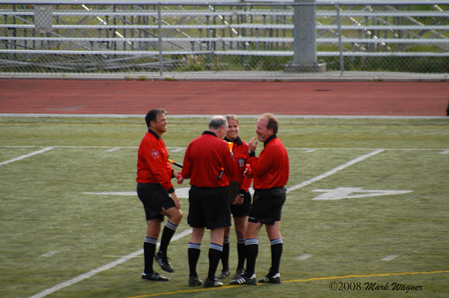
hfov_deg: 4.6
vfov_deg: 3.0
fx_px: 5605
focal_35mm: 450
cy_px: 149
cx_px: 224
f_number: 6.3
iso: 400
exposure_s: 1/320
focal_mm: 300
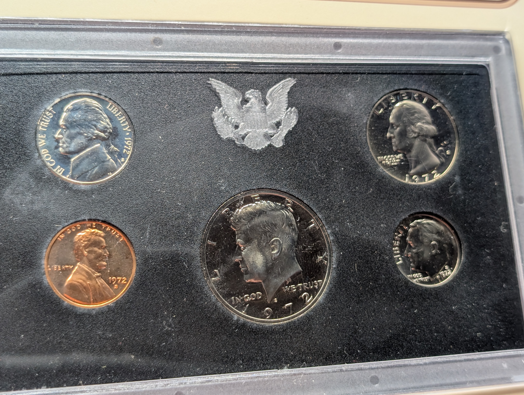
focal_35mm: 49
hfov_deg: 38.9
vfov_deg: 29.7
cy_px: 198
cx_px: 262
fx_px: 743
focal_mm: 6.9
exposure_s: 1/129
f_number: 1.68
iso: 149
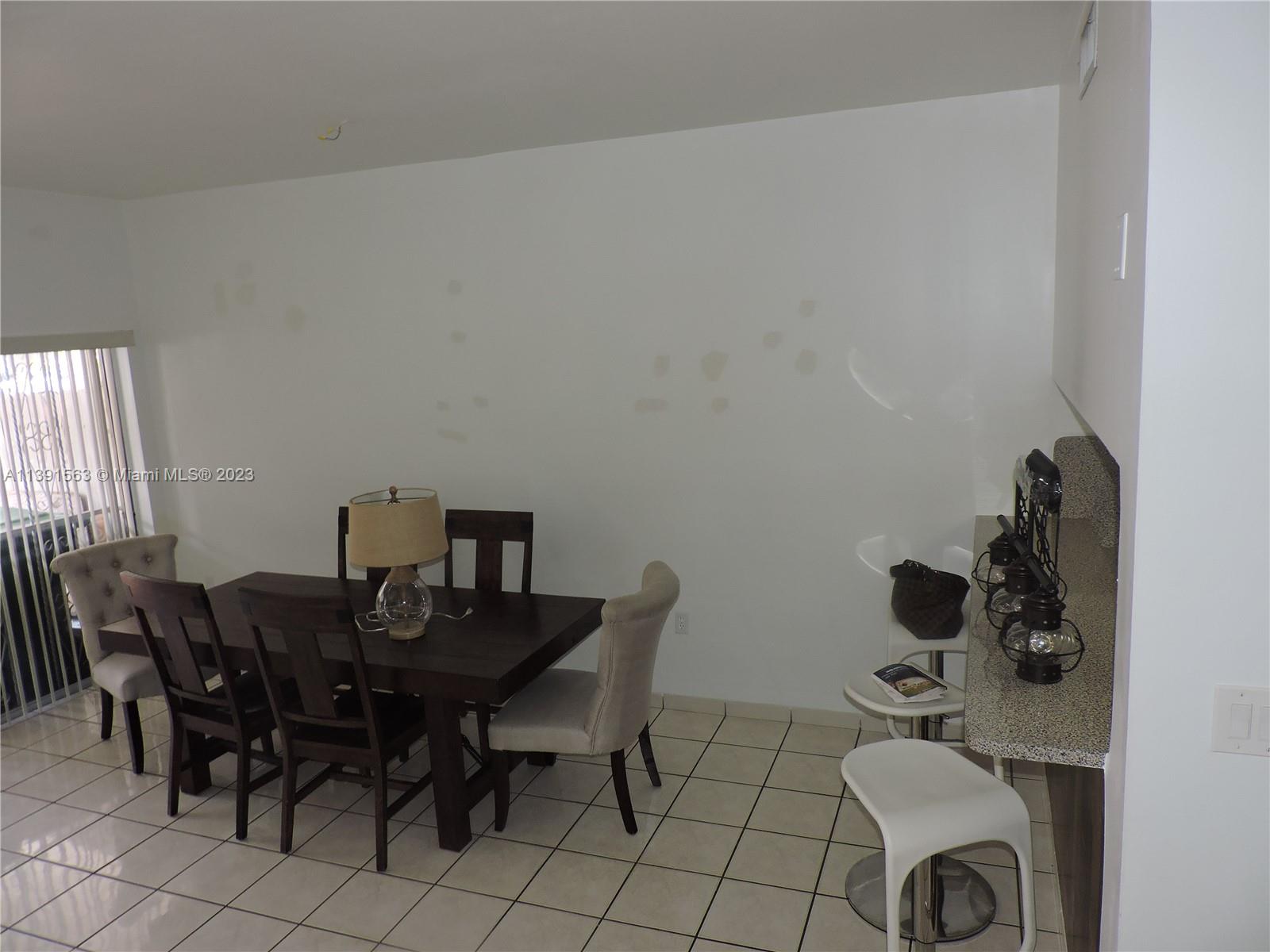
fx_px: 881
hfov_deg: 71.6
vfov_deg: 56.8
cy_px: 476
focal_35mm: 24
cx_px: 635
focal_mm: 4.3
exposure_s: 1/30
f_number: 3
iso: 200
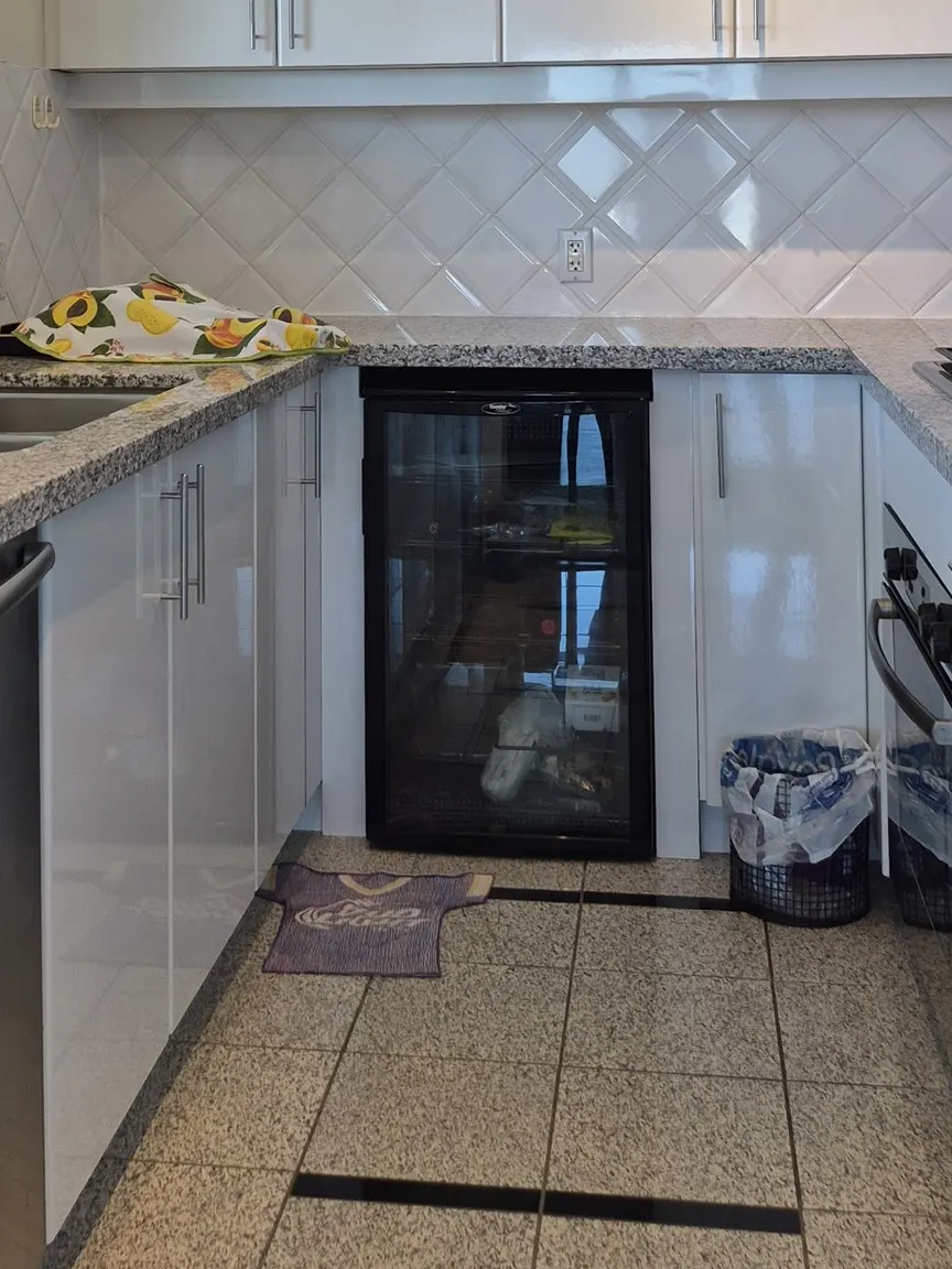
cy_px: 194
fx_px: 1687
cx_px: 440
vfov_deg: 39.1
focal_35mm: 46
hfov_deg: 31.5
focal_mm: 5.4
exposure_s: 1/120
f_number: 1.8
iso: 50
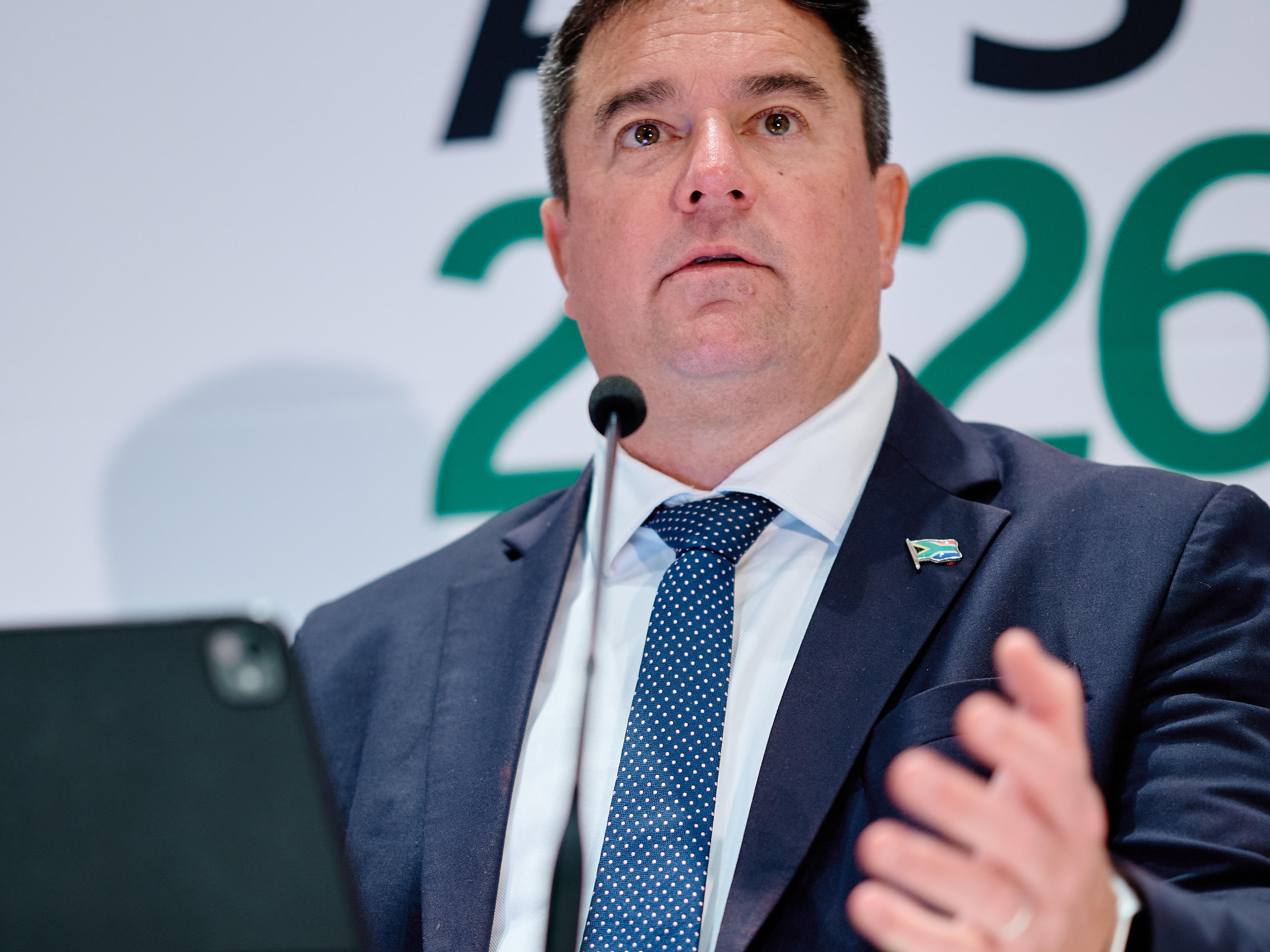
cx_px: 731
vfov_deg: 9.8
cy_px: 708
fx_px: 5540
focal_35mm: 151
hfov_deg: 13.1
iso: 400
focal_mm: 85
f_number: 1.8
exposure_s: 1/200
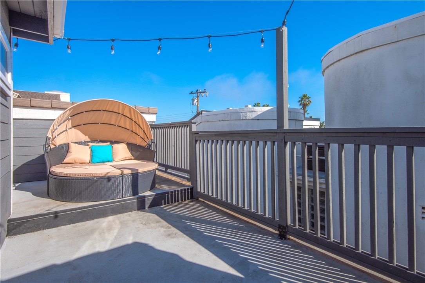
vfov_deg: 67.4
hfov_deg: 90.0
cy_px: 142
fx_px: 213
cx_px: 212
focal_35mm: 18
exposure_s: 1/100
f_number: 22
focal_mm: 18
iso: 100
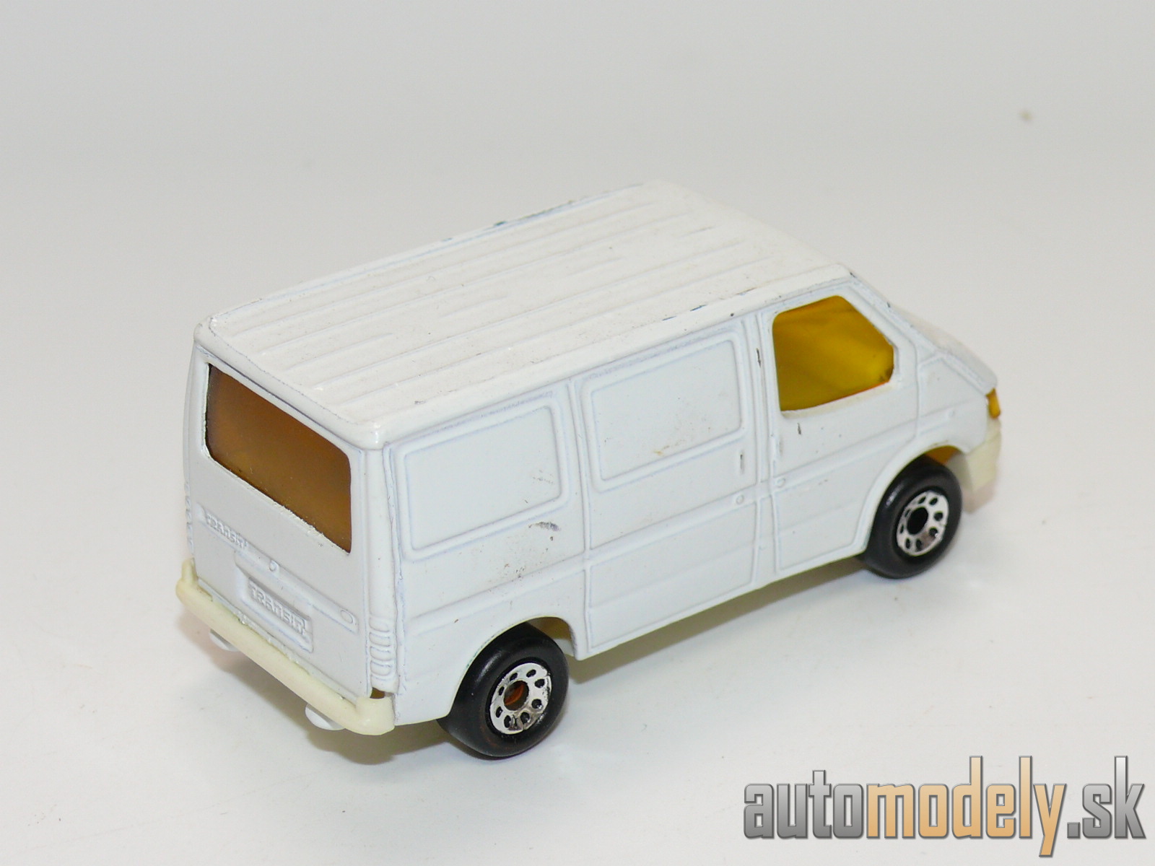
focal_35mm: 97
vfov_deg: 15.2
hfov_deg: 20.2
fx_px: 3237
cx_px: 578
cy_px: 433
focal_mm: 13.1
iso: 100
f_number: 4
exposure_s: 1/30
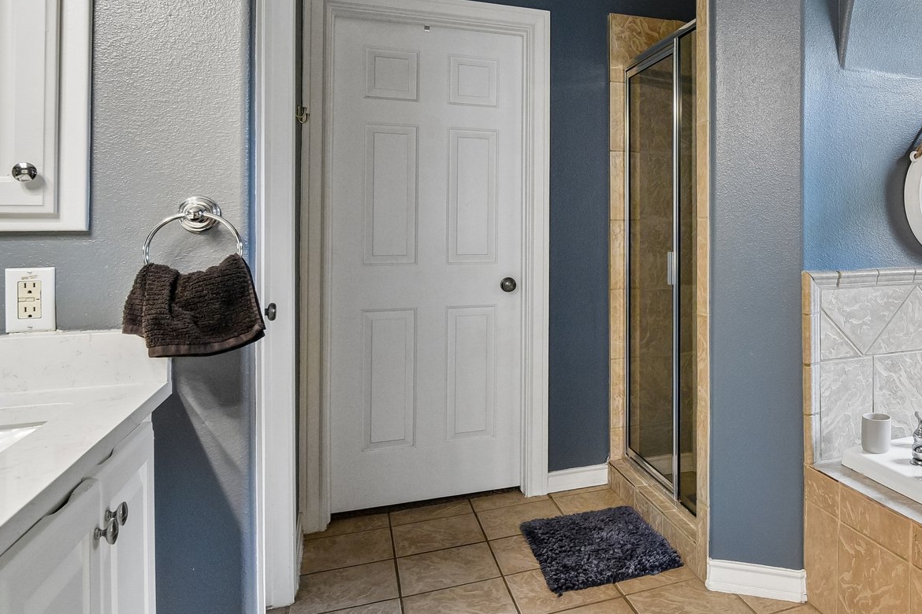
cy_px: 233
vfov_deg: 46.0
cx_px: 738
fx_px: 717
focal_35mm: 28
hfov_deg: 60.2
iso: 3600
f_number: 8
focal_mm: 16
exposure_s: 1/15
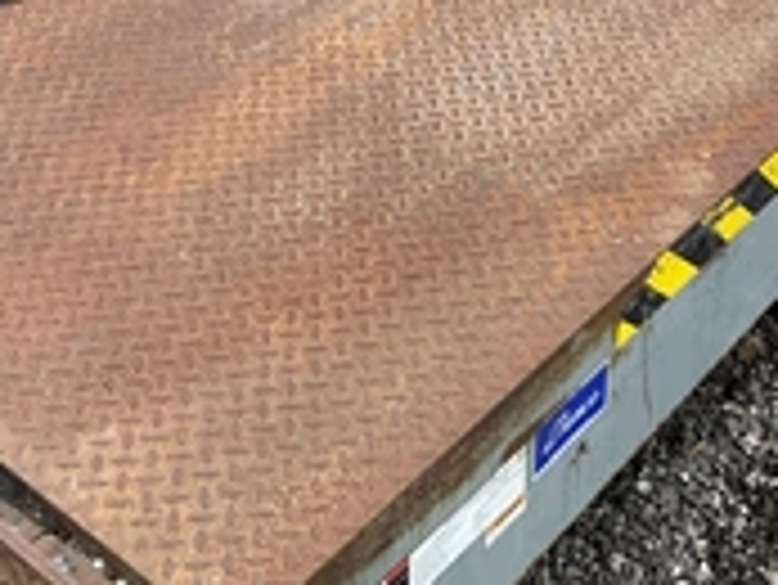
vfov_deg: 21.5
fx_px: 1507
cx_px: 400
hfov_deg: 28.9
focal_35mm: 67
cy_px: 54
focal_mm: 3
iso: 25
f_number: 1.8
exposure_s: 1/340
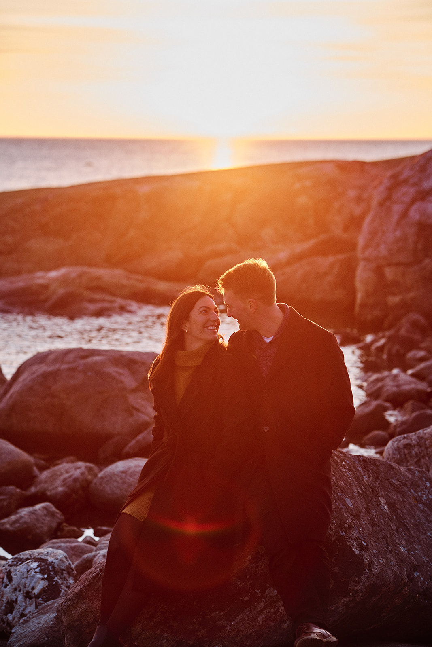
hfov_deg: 16.3
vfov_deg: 24.2
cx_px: 216
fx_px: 1512
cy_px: 324
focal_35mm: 84
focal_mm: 56
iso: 125
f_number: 2
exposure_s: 1/320
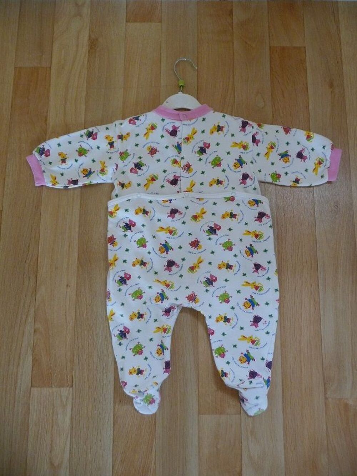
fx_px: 385
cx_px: 178
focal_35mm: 28
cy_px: 238
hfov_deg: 49.8
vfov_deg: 63.4
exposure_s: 1/30
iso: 320
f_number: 3.3
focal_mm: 4.7
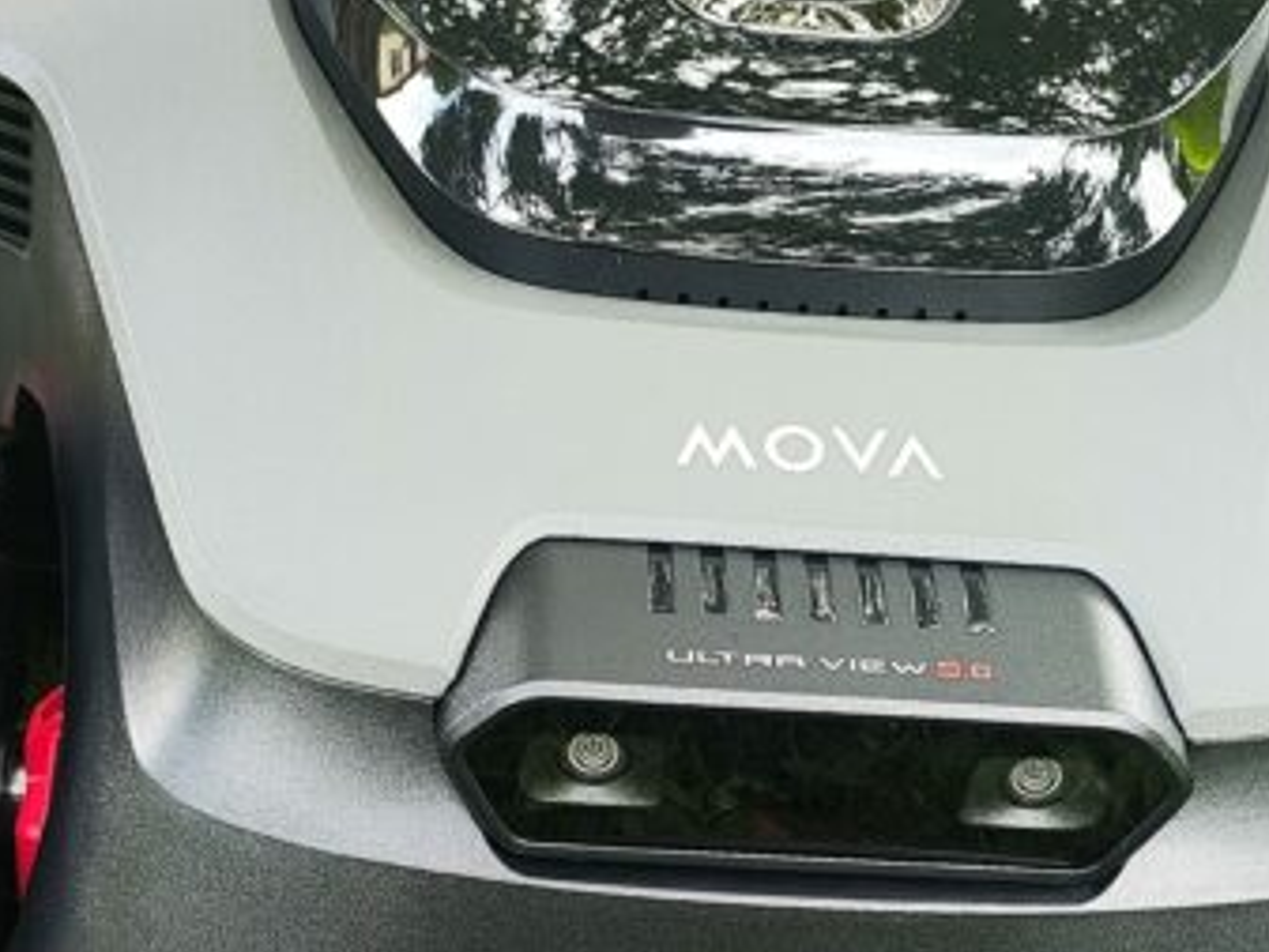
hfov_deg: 28.1
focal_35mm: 69
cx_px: 697
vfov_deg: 21.0
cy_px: 820
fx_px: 2530
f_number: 1.8
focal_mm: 4.68
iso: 74
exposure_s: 1/50
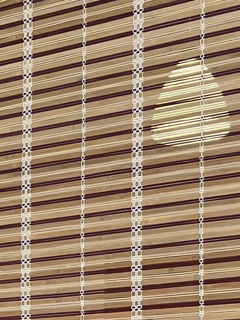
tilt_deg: +4.7
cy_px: 424
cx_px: -12
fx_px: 961
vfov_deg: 17.6
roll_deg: -0.8
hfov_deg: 14.0
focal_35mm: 104
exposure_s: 1/122
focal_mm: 5.1
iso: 80
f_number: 1.6
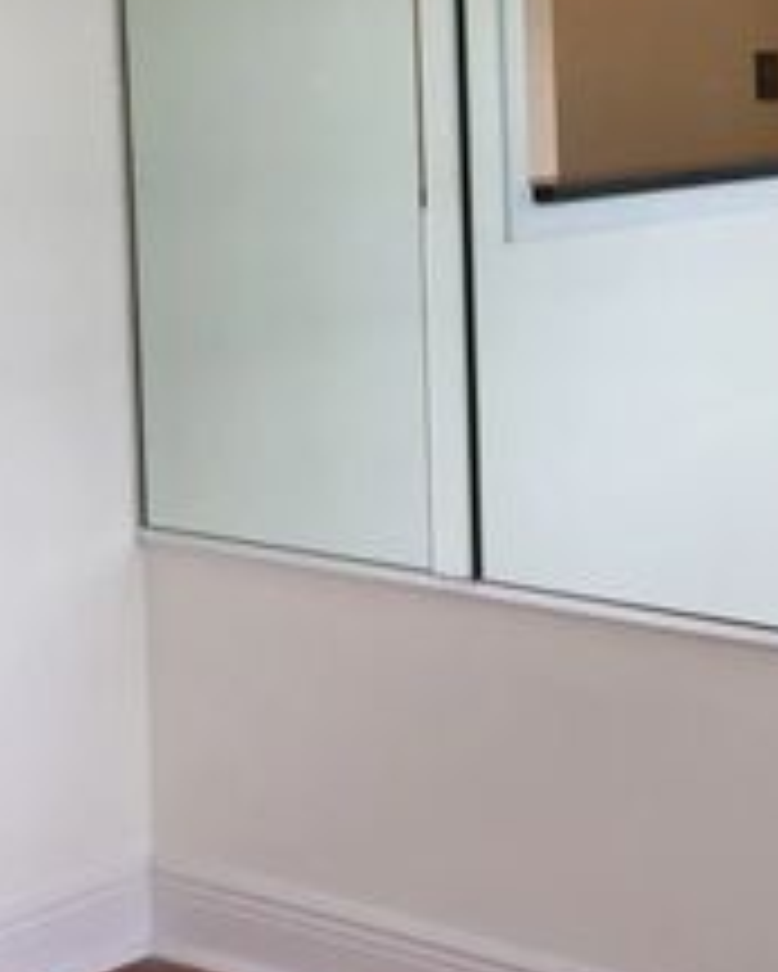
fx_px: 2416
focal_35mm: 84
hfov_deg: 17.9
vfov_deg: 22.4
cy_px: 171
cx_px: 769
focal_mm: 4.15
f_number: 2.2
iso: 32
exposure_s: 1/60
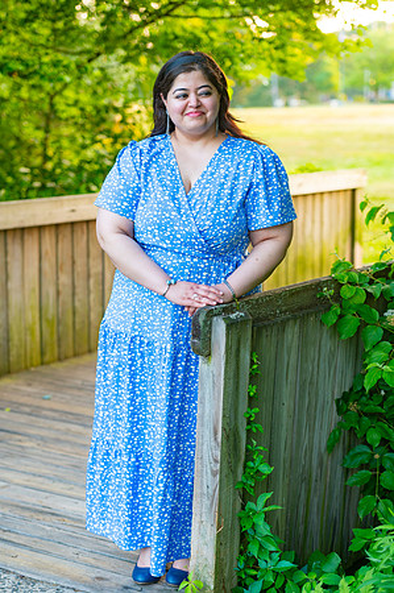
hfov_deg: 17.5
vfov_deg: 26.0
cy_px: 296
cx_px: 197
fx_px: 1283
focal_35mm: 78
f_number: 2.8
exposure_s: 1/125
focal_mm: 78
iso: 400
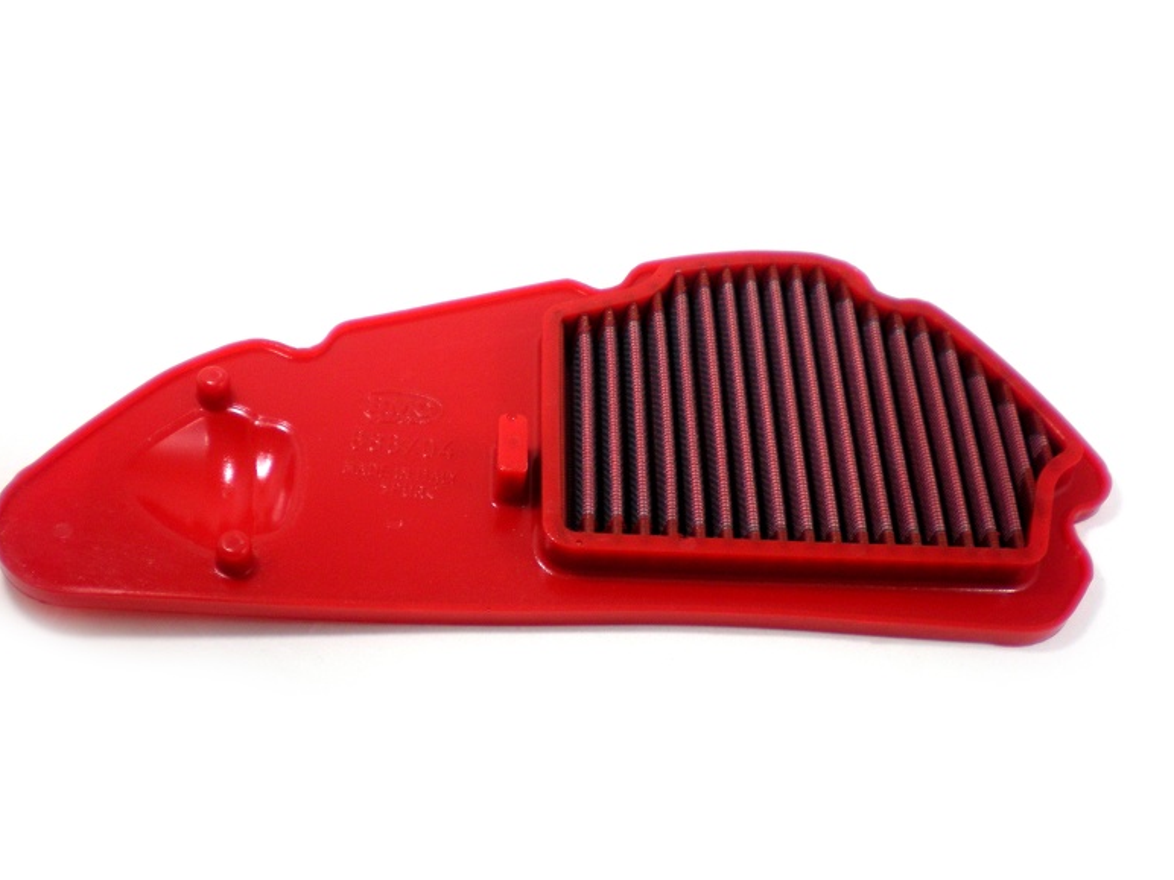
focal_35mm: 39
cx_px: 582
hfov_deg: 47.9
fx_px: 1323
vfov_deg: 36.8
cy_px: 448
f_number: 3.1
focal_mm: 6.3
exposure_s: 1/63.5
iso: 119
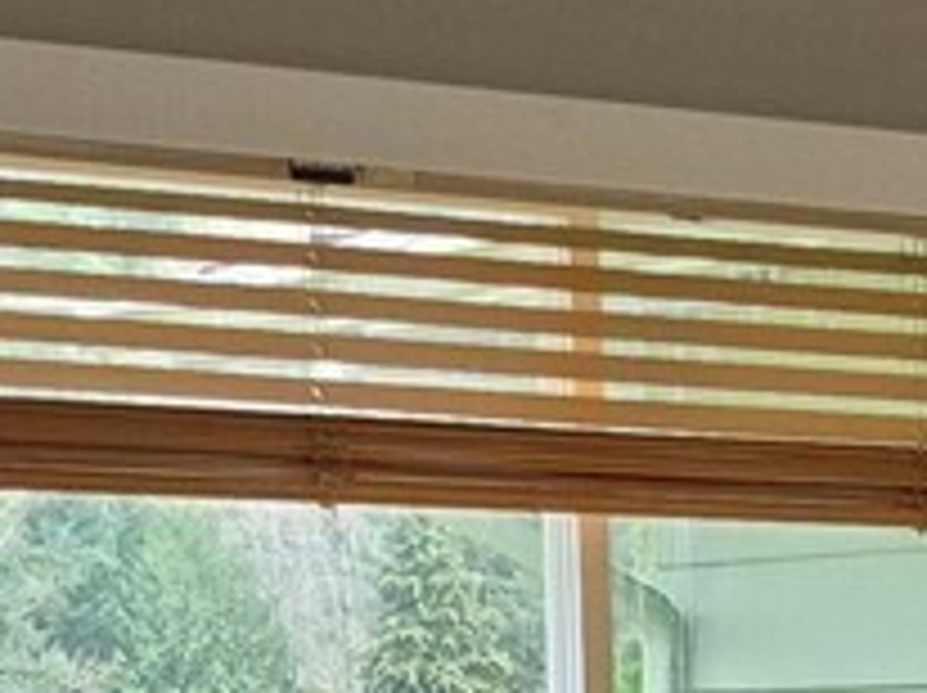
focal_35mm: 179
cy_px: 1454
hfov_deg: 10.5
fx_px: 4788
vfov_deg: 7.9
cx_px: 1530
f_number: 1.8
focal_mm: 5.4
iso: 64
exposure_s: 1/120
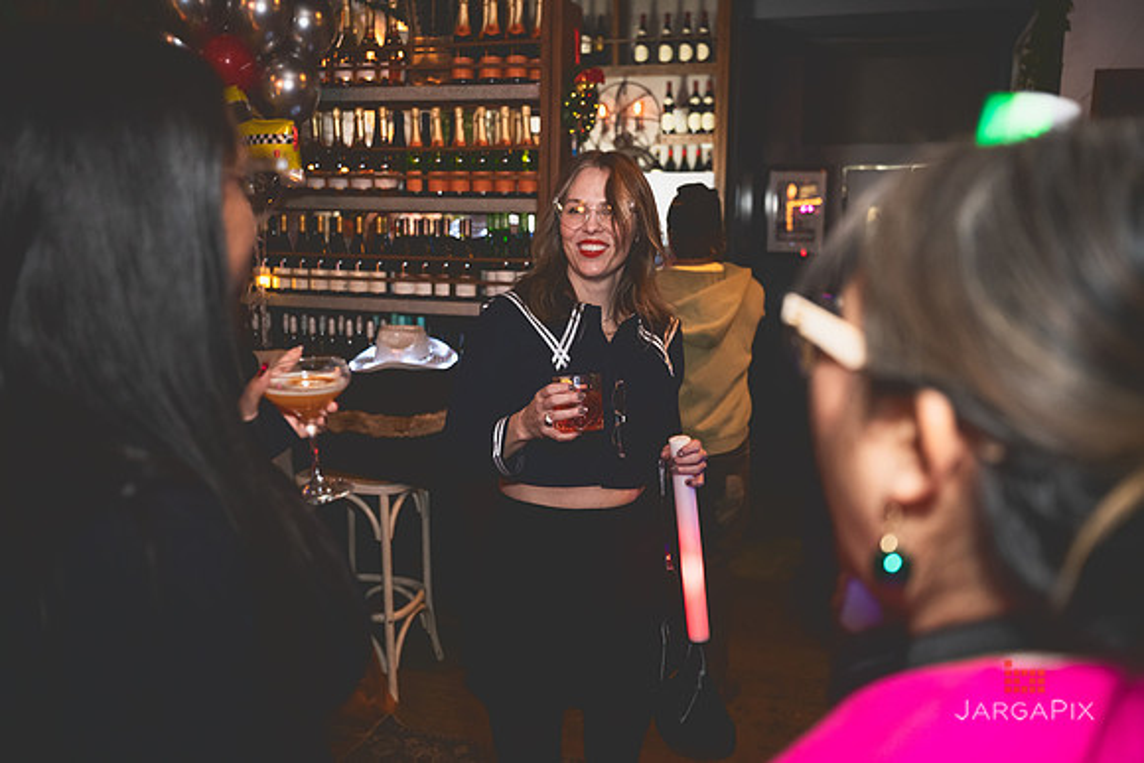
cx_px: 572
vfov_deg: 41.3
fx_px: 1014
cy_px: 382
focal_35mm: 32
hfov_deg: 58.9
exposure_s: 1/100
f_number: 2.8
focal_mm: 31.5
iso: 3200
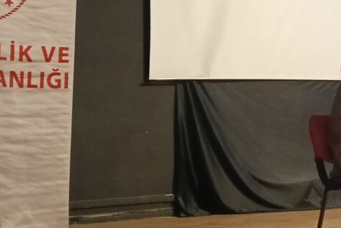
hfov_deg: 23.7
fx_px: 796
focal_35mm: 84
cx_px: 282
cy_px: 36
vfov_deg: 16.1
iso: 3200
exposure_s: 1/50
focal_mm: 4.05
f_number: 1.8
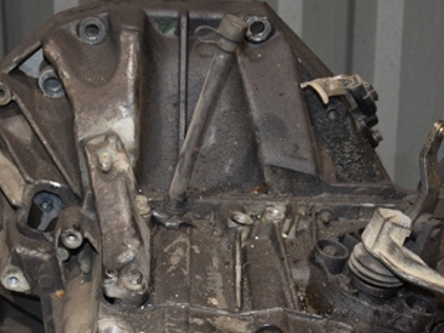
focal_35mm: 89
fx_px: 1141
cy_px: 277
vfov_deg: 16.4
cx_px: 237
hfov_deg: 22.0
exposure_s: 1/50
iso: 800
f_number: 4.2
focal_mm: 30
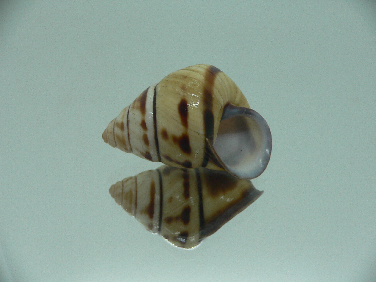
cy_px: 141
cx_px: 188
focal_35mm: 35
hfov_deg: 52.6
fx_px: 380
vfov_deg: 40.7
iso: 100
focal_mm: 4.6
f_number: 2.8
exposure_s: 1/60
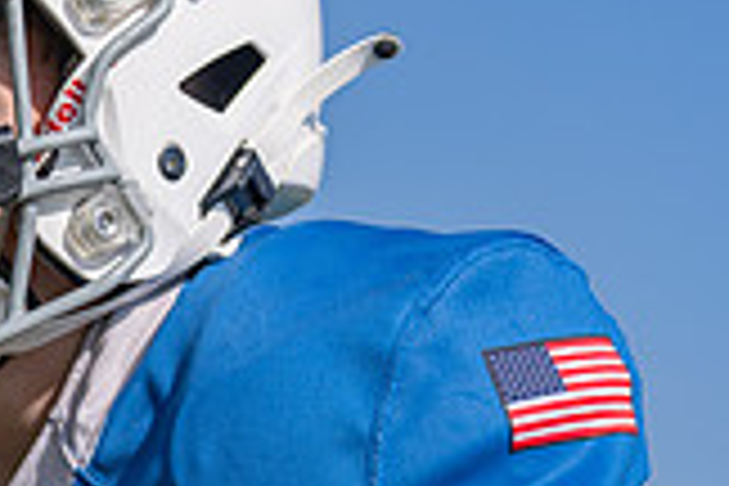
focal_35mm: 251
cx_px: -234
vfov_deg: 5.5
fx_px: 5082
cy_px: 425
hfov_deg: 8.1
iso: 100
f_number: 2.8
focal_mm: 70
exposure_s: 1/3200
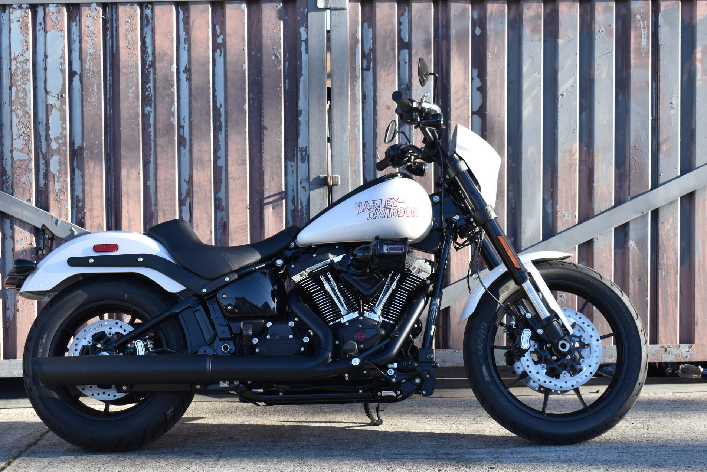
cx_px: 337
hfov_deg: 31.9
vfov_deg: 21.6
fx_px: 1237
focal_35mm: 63
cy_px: 238
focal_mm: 40
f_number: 6.3
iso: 200
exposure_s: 1/250
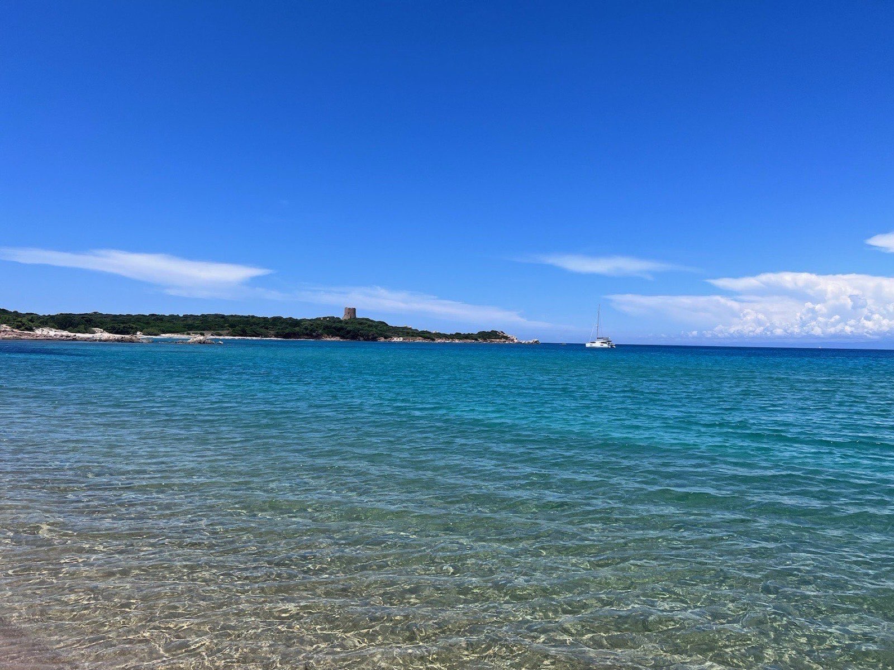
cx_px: 447
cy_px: 335
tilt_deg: +5.2
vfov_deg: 53.1
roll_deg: +0.1
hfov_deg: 67.3
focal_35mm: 26
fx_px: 671
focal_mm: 5.7
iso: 50
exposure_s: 1/7463
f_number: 1.5
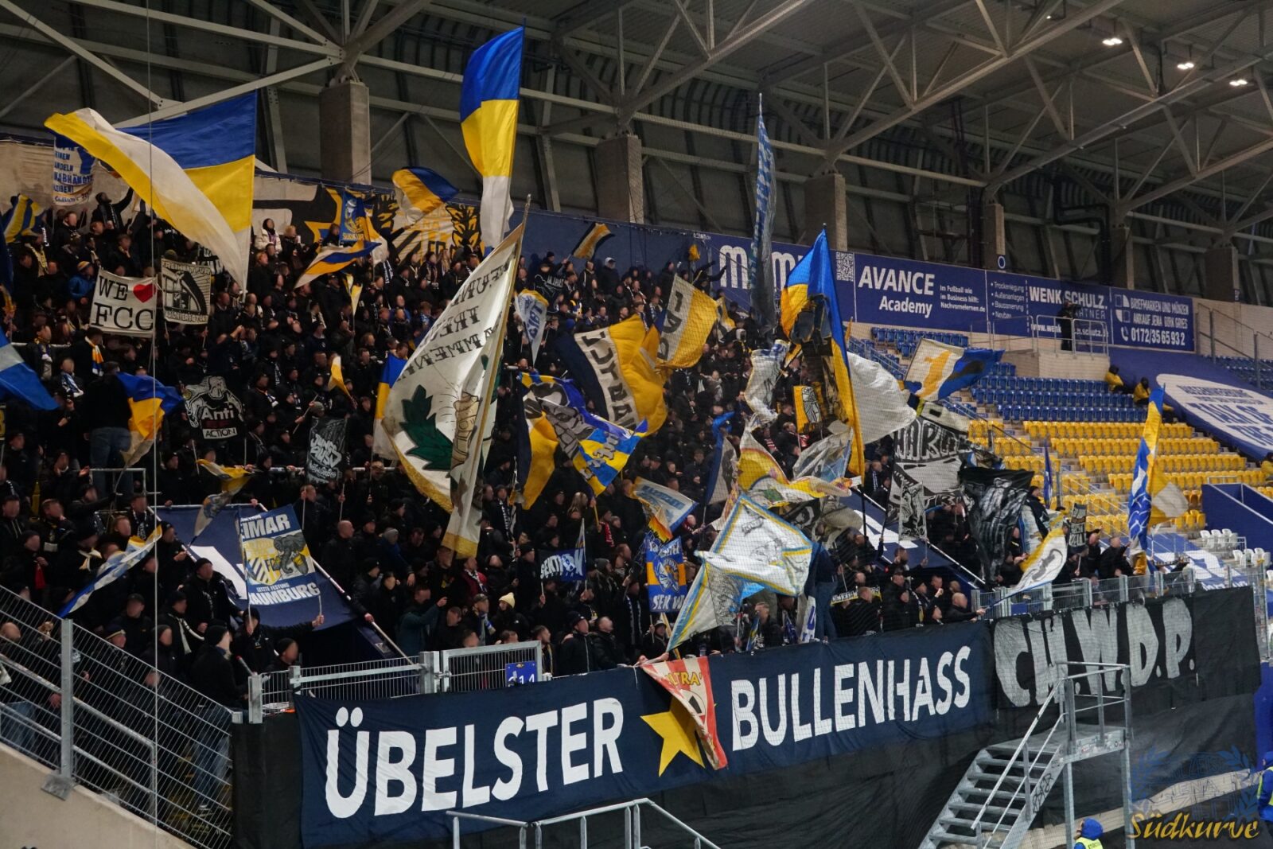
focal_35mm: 48
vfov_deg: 28.1
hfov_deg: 41.1
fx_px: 1697
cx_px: 636
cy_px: 424
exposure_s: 1/200
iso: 5000
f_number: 8
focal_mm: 32
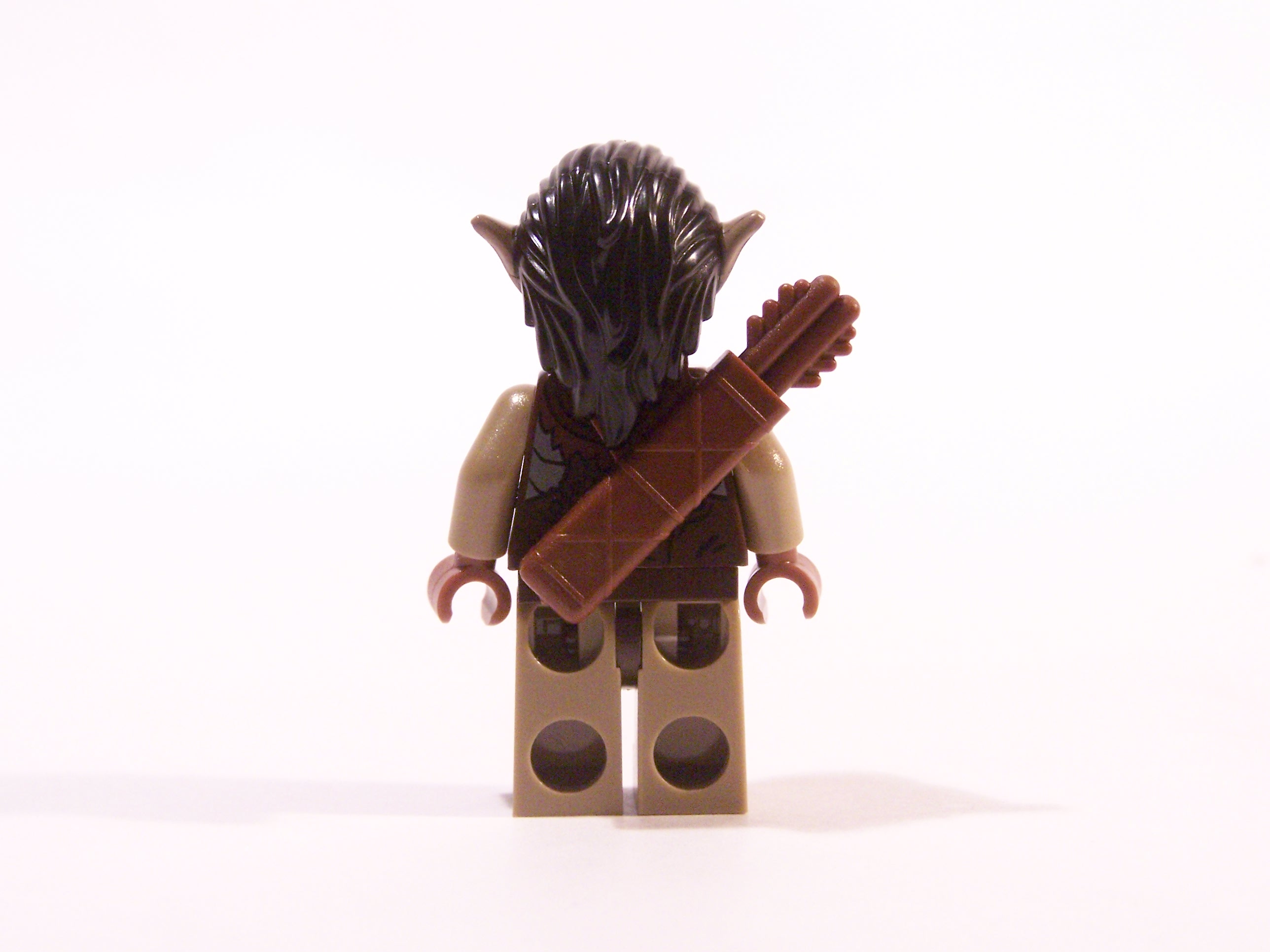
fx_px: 2752
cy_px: 476
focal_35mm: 75
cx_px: 635
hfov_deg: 26.0
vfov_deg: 19.6
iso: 400
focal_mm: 12.4
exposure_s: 1/30
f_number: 3.6
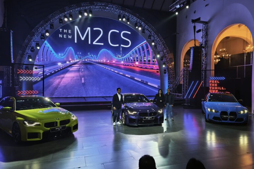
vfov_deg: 47.9
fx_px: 190
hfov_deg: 67.3
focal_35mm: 27
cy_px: 87
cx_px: 139
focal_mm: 5.35
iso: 500
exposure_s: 1/33.3
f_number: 1.7
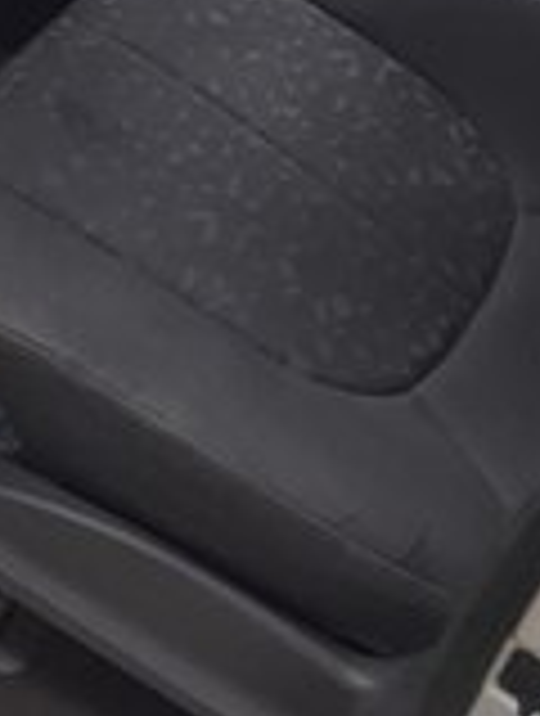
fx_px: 1740
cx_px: 94
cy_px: -320
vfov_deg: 20.3
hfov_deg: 17.5
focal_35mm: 84
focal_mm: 3.6
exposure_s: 1/100
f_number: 1.9
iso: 80
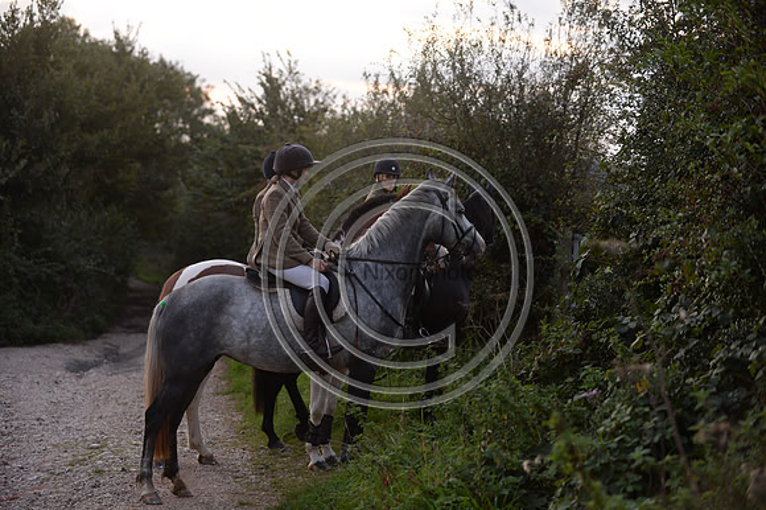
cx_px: 383
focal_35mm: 80
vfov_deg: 17.0
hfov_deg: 25.4
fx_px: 1701
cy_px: 255
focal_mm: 80
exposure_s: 1/320
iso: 2500
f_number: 2.8
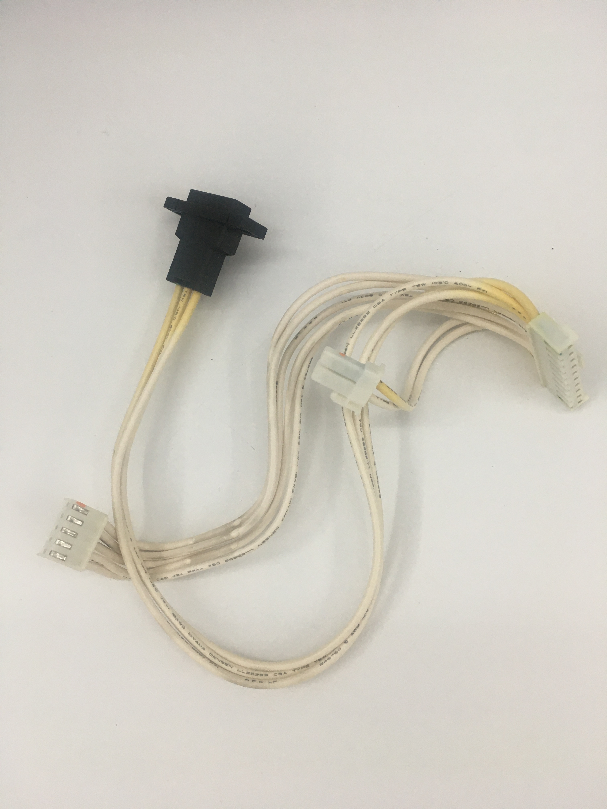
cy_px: 404
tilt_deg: -82.1
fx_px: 678
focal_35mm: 29
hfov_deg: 48.2
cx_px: 304
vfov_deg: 61.7
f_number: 2.2
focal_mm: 4.15
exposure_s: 1/33
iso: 40
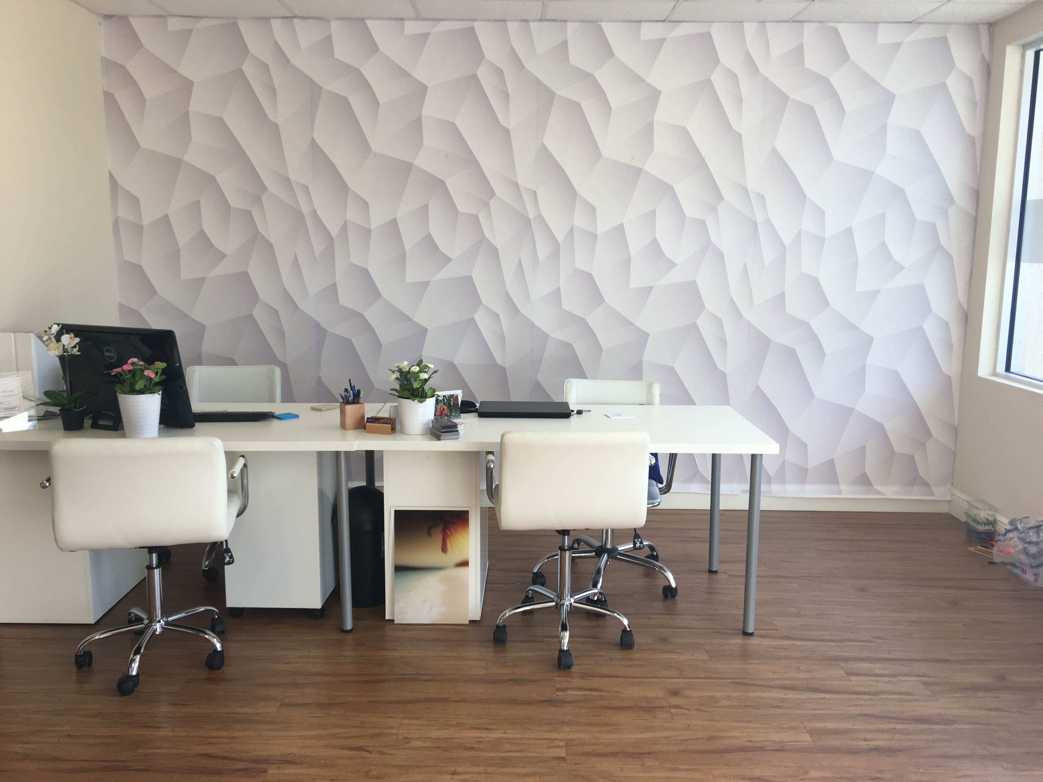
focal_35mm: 29
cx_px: 522
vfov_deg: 48.2
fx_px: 874
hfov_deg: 61.7
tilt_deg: -8.9
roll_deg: -1.5
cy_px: 391
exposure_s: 1/120
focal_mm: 4.15
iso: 32
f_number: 2.2
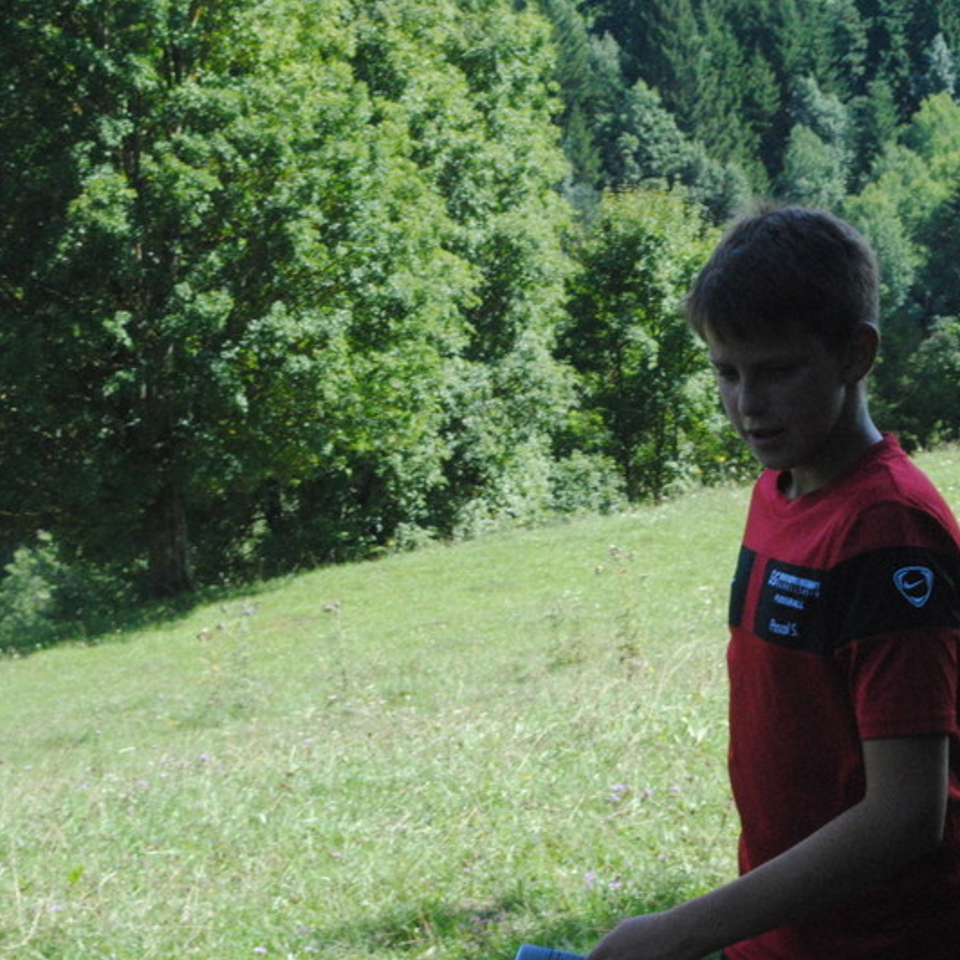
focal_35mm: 106
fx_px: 3315
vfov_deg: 16.5
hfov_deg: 16.5
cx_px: 608
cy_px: 480
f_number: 20
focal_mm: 55
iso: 1600
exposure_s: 1/200
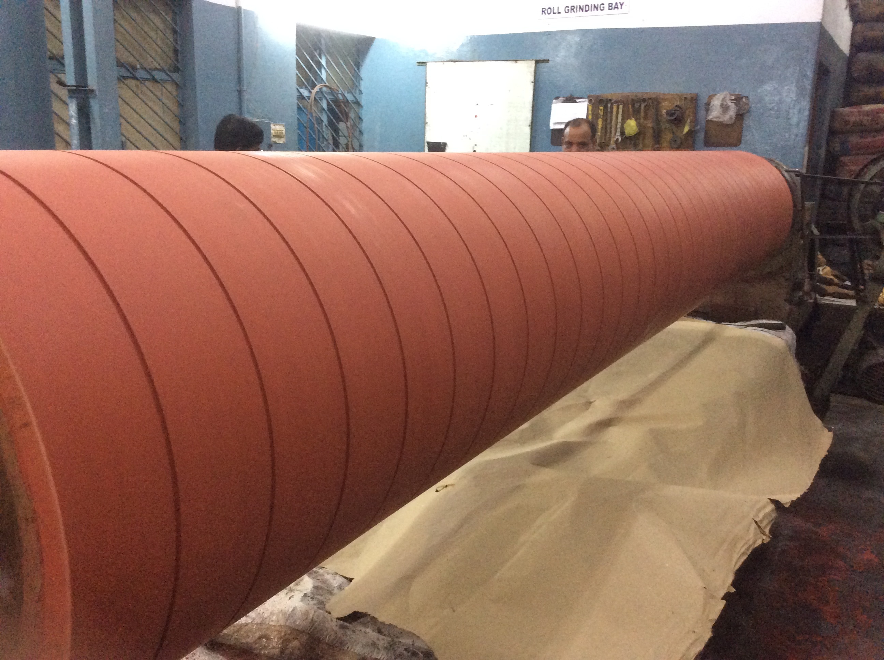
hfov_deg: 56.9
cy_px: 330
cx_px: 442
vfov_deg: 44.1
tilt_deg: -13.3
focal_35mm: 32
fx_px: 816
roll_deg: -0.7
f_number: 2.4
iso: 320
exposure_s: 1/15
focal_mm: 3.3
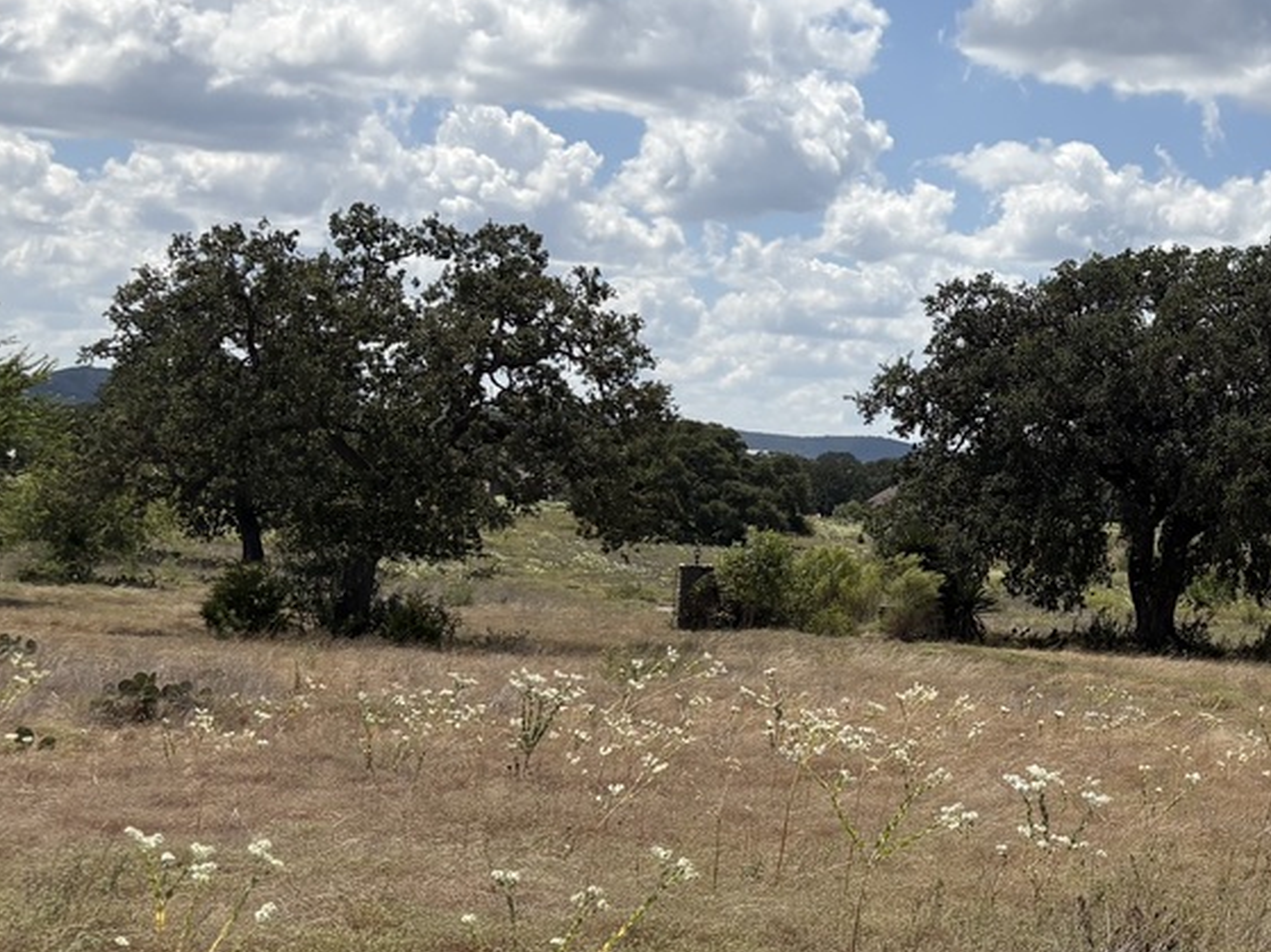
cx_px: 1253
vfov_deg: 21.9
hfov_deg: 27.4
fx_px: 2460
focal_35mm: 67
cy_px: 493
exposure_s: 1/7813
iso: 50
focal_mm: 5.96
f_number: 1.6
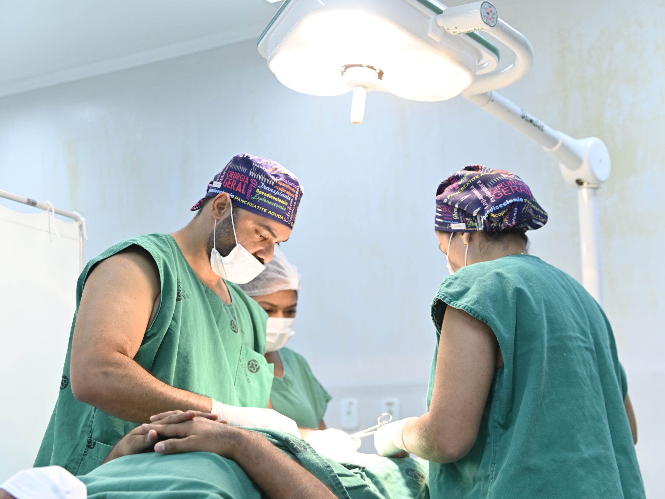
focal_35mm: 57
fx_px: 1095
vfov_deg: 25.7
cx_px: 322
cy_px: 250
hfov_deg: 33.8
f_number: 3.2
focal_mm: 52
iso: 640
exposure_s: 1/100
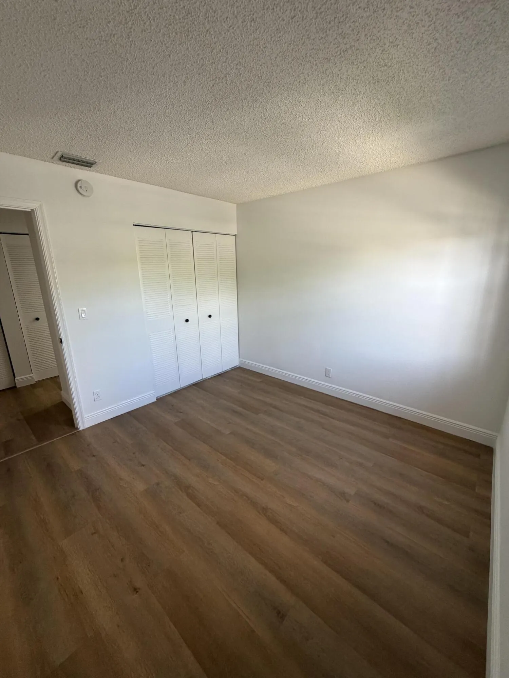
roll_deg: +0.6
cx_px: 254
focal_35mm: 14
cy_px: 339
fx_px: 274
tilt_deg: -14.7
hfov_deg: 85.7
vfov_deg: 102.1
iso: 250
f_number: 2.2
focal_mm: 2.22
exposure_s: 1/120
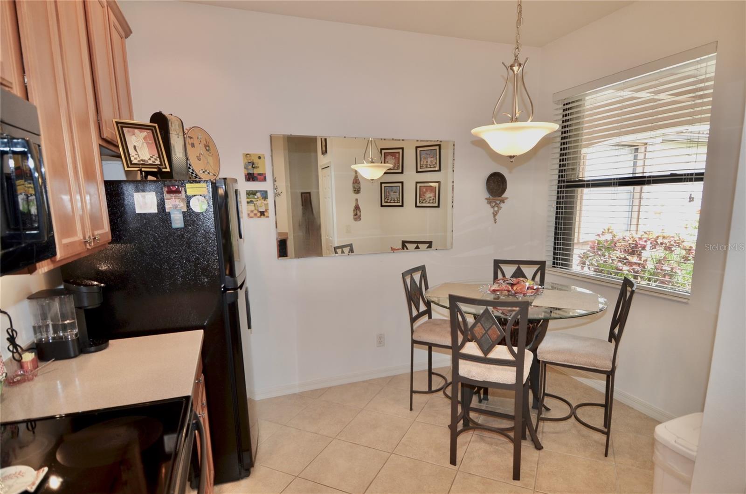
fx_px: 744
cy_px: 247
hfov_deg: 53.2
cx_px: 373
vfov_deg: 36.7
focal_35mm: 36
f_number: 4
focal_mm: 24
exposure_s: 1/60
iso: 250
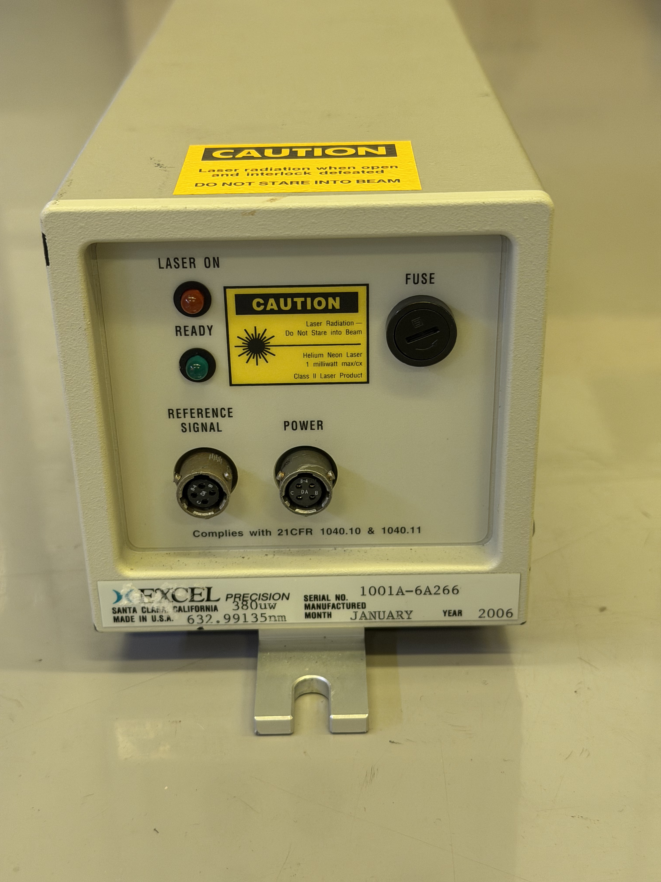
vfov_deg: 39.7
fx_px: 1222
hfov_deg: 30.3
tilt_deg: -28.1
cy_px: 441
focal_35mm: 48
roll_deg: +0.8
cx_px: 330
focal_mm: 6.76
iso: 250
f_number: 1.78
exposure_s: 1/60
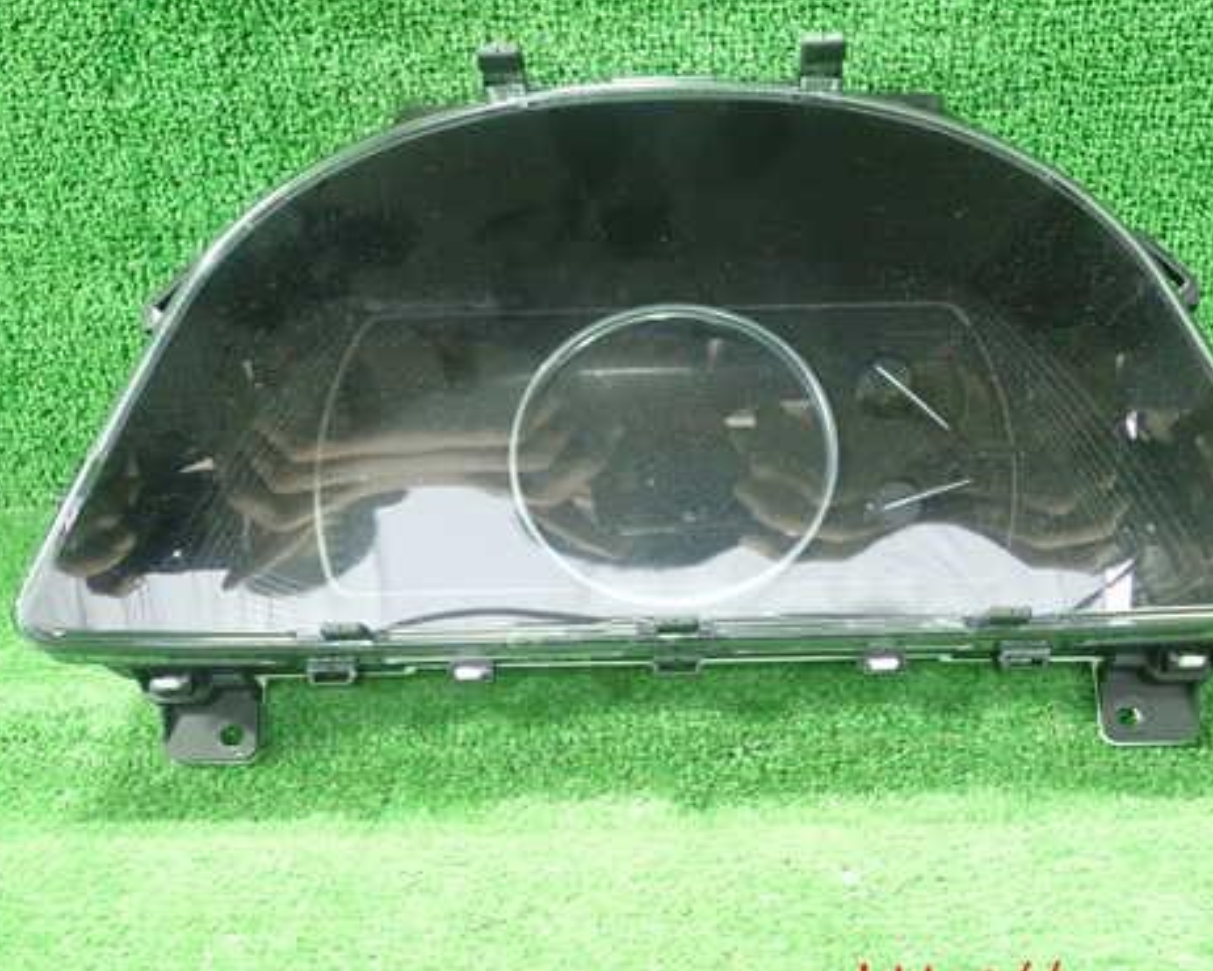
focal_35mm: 38
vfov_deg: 39.1
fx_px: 1365
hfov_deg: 47.9
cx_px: 664
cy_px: 433
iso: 800
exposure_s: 1/50
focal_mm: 5.5
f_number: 2.3
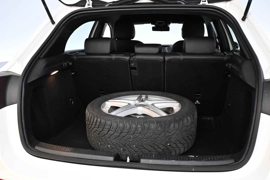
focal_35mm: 33
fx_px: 247
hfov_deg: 57.2
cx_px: 135
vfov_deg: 40.0
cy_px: 90
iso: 3200
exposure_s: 1/100
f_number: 4
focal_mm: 22
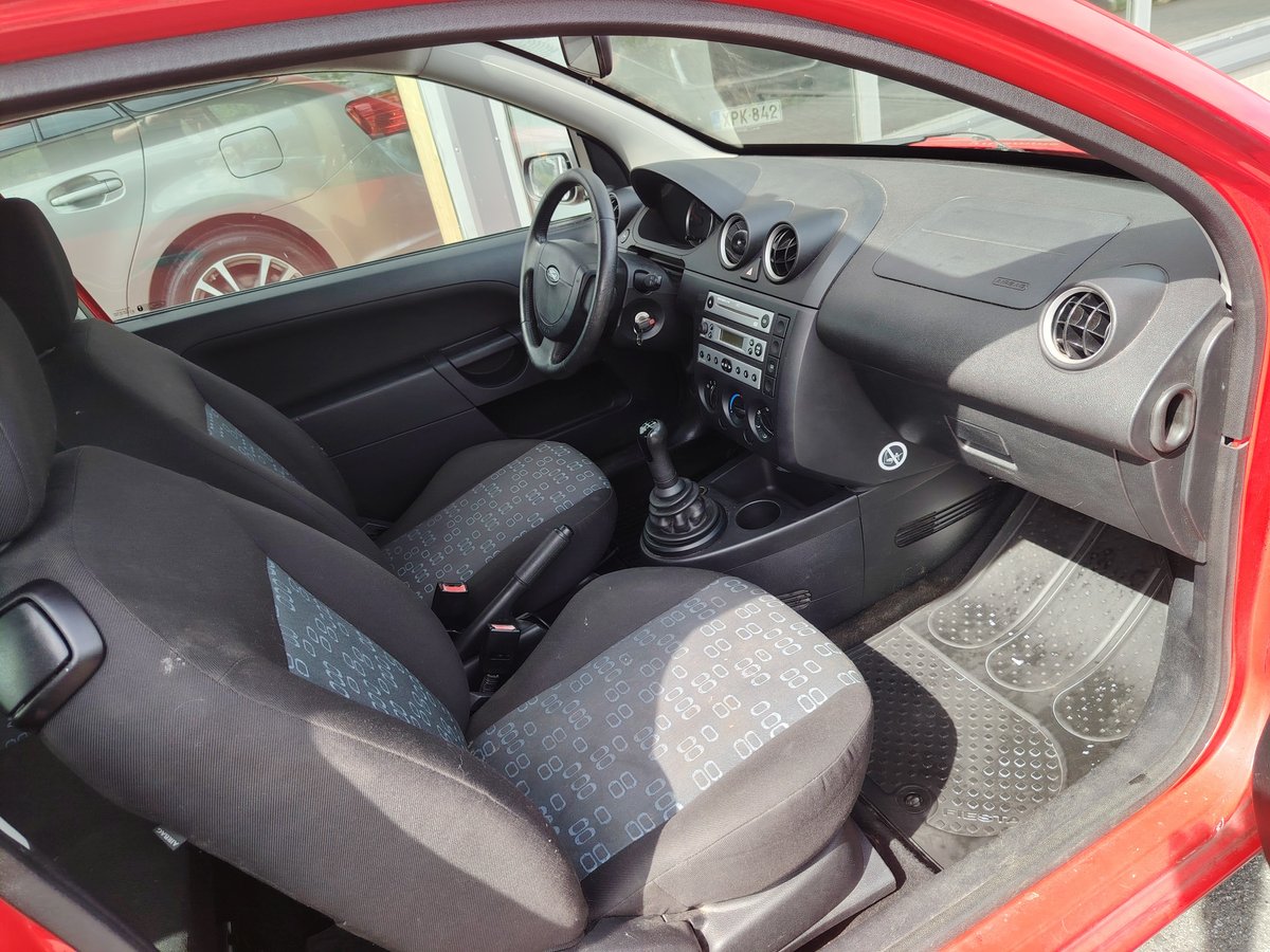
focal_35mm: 24
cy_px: 476
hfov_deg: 71.6
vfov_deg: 56.8
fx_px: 881
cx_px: 635
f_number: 1.75
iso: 106
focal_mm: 5.25
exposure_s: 1/120
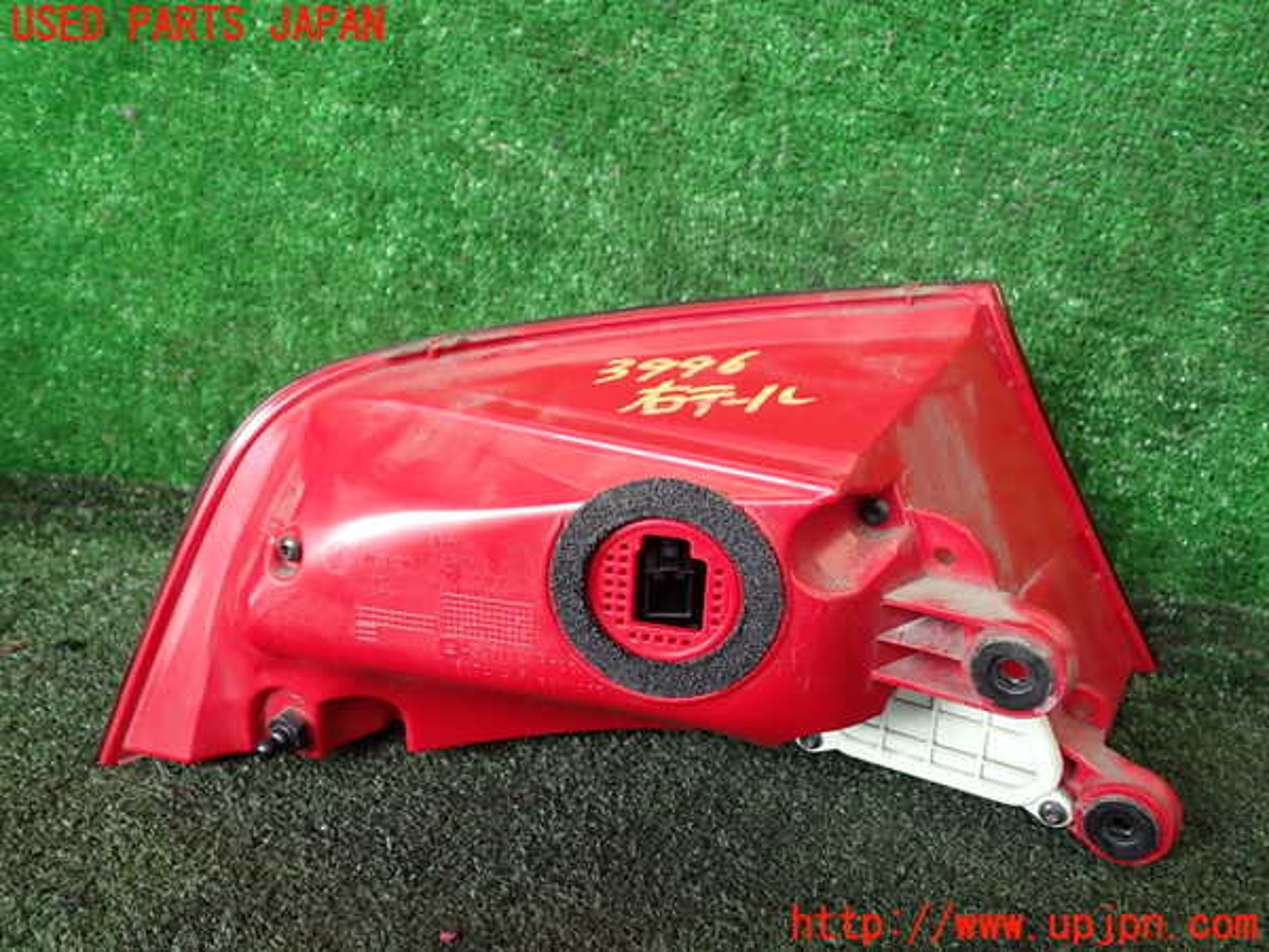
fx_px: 1100
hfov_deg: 60.0
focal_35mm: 30
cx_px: 634
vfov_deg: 46.8
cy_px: 476
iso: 125
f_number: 2.3
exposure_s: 1/60
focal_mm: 5.4
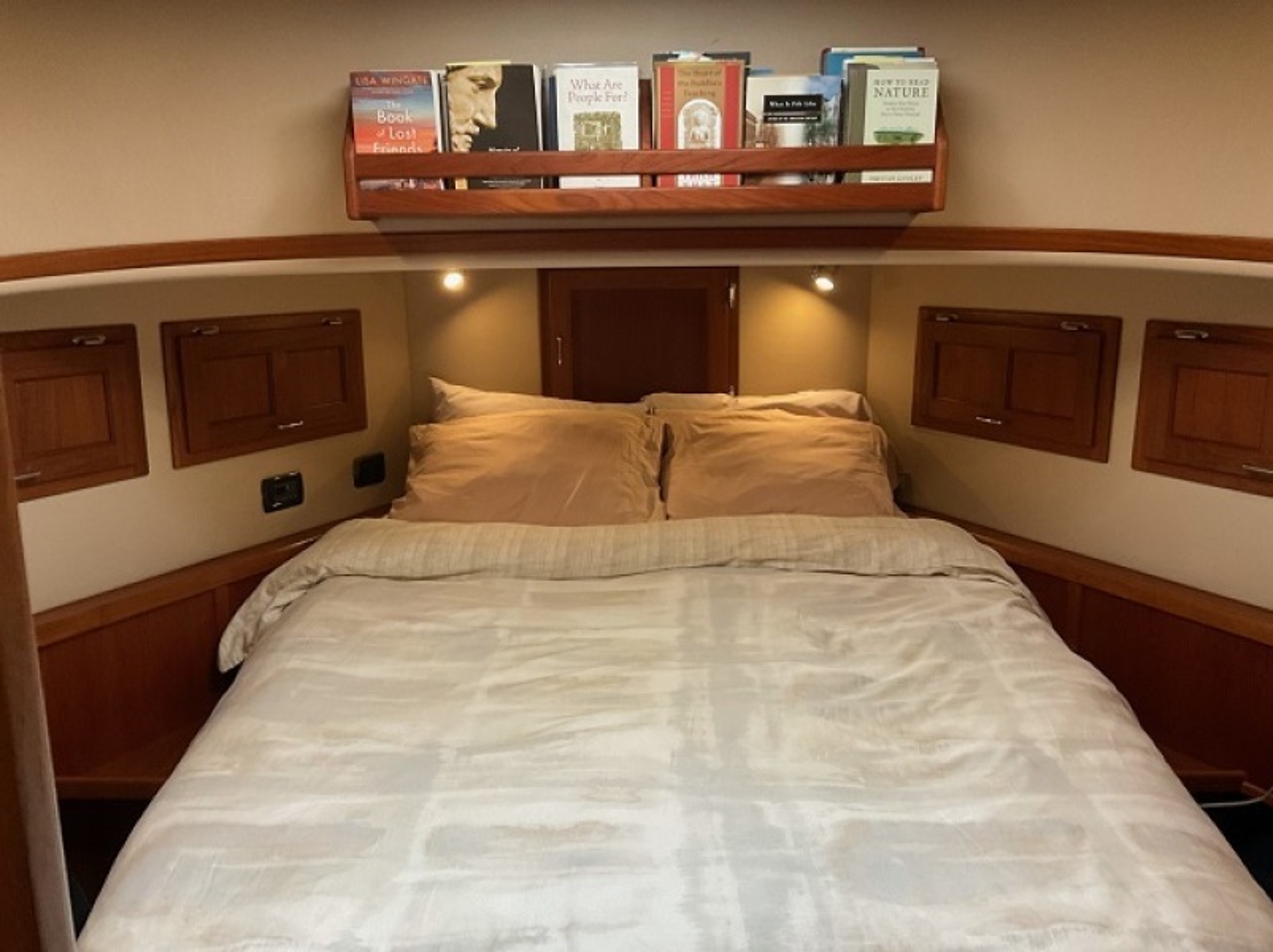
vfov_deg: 48.2
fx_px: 1066
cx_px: 636
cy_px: 476
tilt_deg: -11.6
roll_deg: +0.6
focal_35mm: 29
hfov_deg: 61.7
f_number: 1.8
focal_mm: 3
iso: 125
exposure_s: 1/60
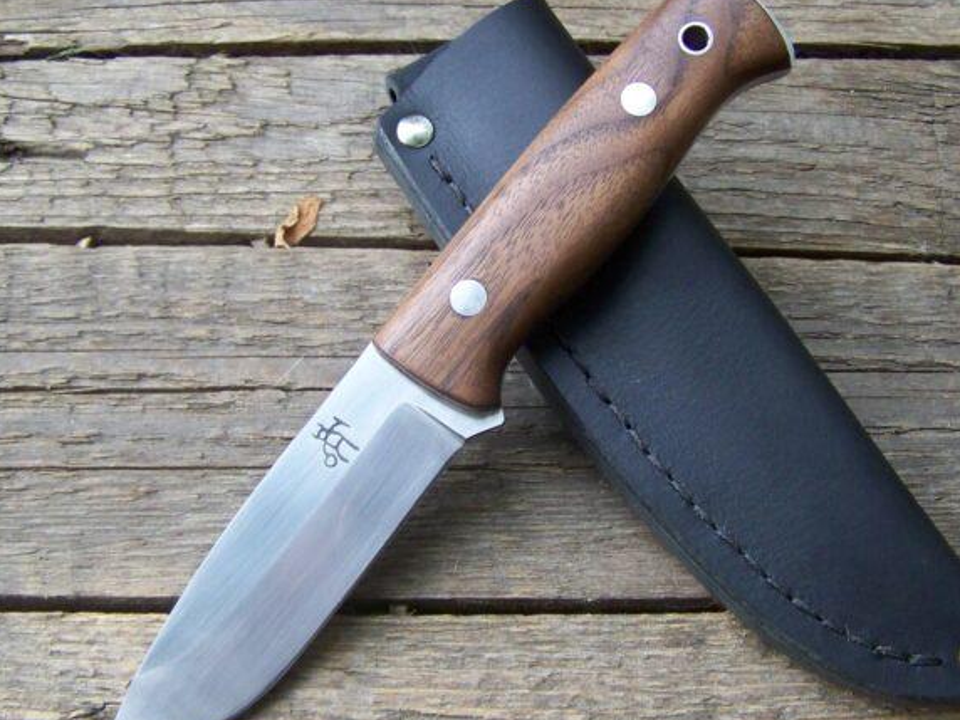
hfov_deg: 37.5
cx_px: 505
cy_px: 359
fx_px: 1414
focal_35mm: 51
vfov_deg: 28.6
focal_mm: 6.3
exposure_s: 1/60
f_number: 2.8
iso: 200
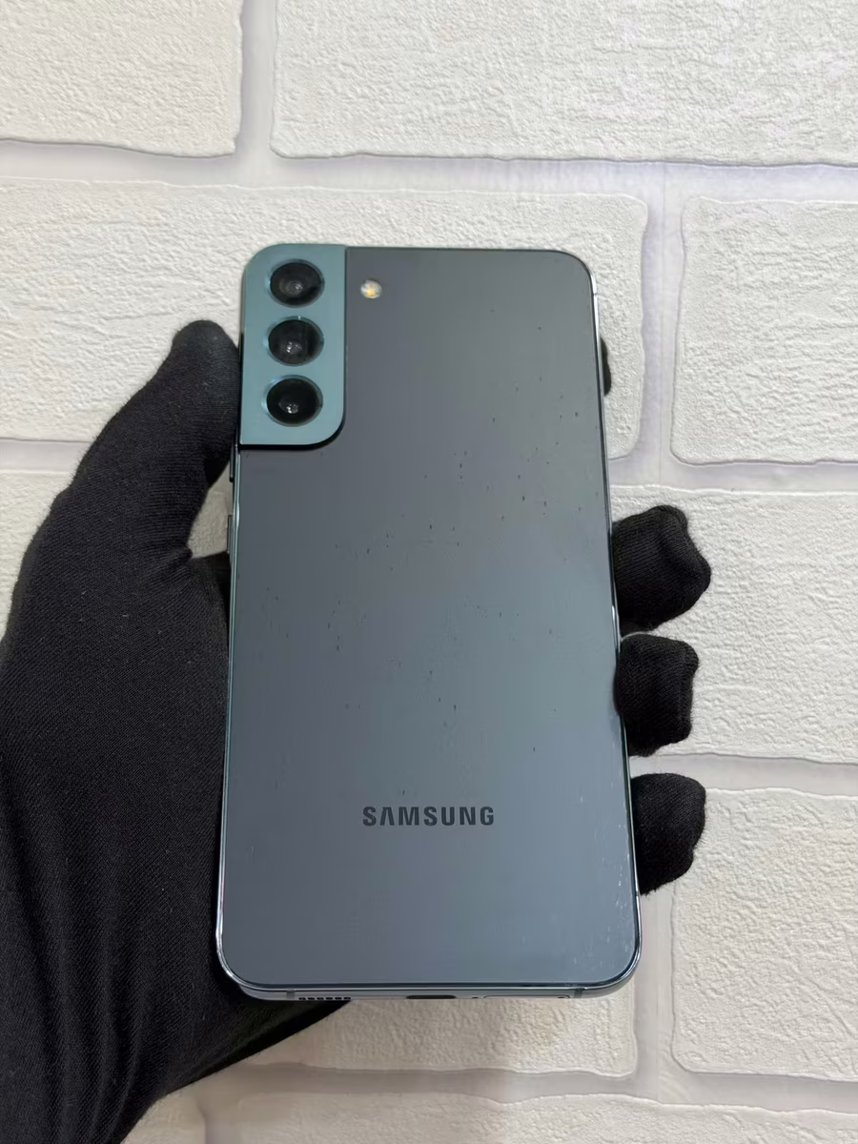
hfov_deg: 30.3
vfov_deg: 39.7
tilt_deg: +5.2
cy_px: 572
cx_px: 429
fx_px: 1586
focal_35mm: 48
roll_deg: -1.2
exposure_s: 1/50
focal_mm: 6.76
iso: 80
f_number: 1.78
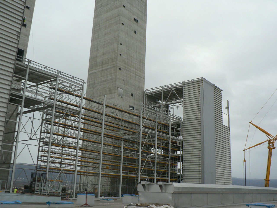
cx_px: 138
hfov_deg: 51.4
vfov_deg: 39.7
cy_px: 104
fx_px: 288
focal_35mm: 36
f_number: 2.8
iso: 100
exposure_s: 1/1000
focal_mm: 6
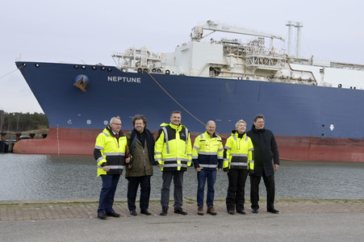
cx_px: 182
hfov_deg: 43.6
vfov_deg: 29.8
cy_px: 121
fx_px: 455
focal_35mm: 45
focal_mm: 45
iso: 1600
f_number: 13
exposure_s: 1/400
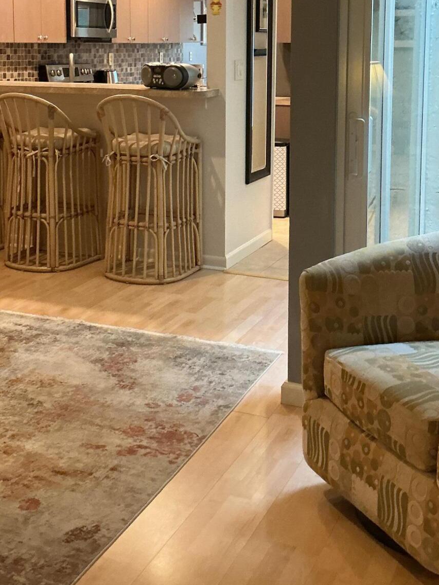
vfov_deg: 36.5
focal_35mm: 51
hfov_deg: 28.6
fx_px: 862
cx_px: 204
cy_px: 139
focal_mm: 3
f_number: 1.8
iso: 250
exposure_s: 1/60
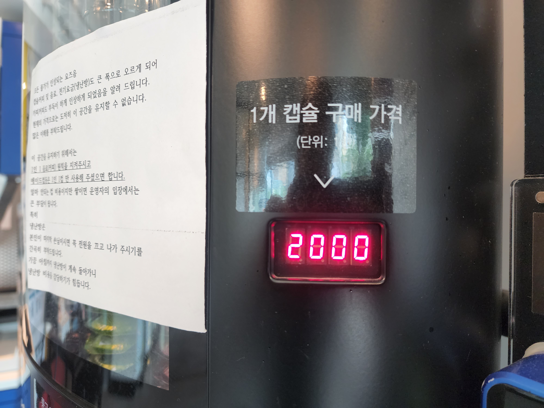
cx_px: 272
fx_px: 361
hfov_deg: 73.9
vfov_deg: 58.9
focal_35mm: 23
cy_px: 204
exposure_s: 1/120
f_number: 1.8
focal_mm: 6.4
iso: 250
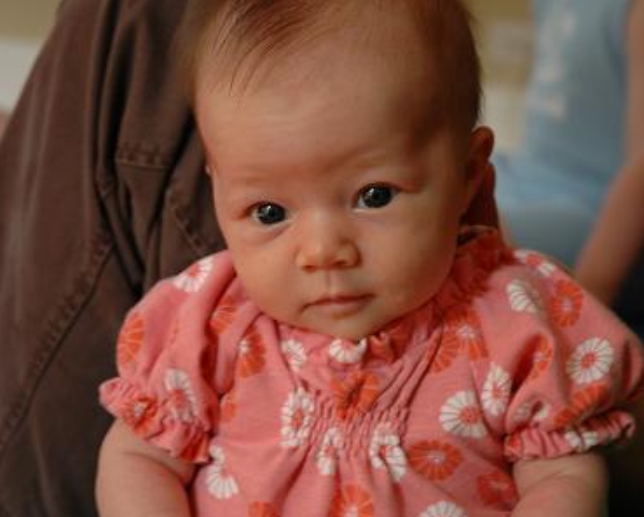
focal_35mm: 86
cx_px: 361
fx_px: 1641
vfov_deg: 17.9
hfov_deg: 22.2
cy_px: 260
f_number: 4.5
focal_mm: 50
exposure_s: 1/25
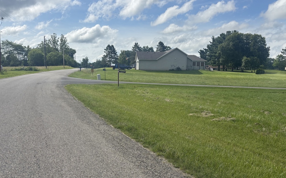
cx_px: 137
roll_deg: -0.9
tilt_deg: -4.0
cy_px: 98
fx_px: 304
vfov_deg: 32.7
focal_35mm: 39
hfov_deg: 50.4
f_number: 1.6
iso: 50
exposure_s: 1/5952
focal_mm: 5.96
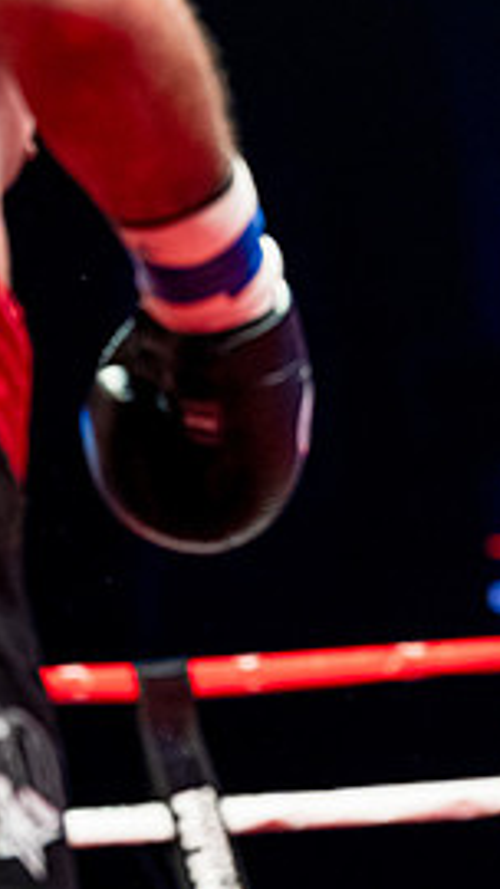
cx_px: 763
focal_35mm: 173
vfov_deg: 12.4
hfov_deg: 6.9
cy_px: 258
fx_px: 4075
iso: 4000
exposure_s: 1/1000
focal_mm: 77
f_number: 2.8
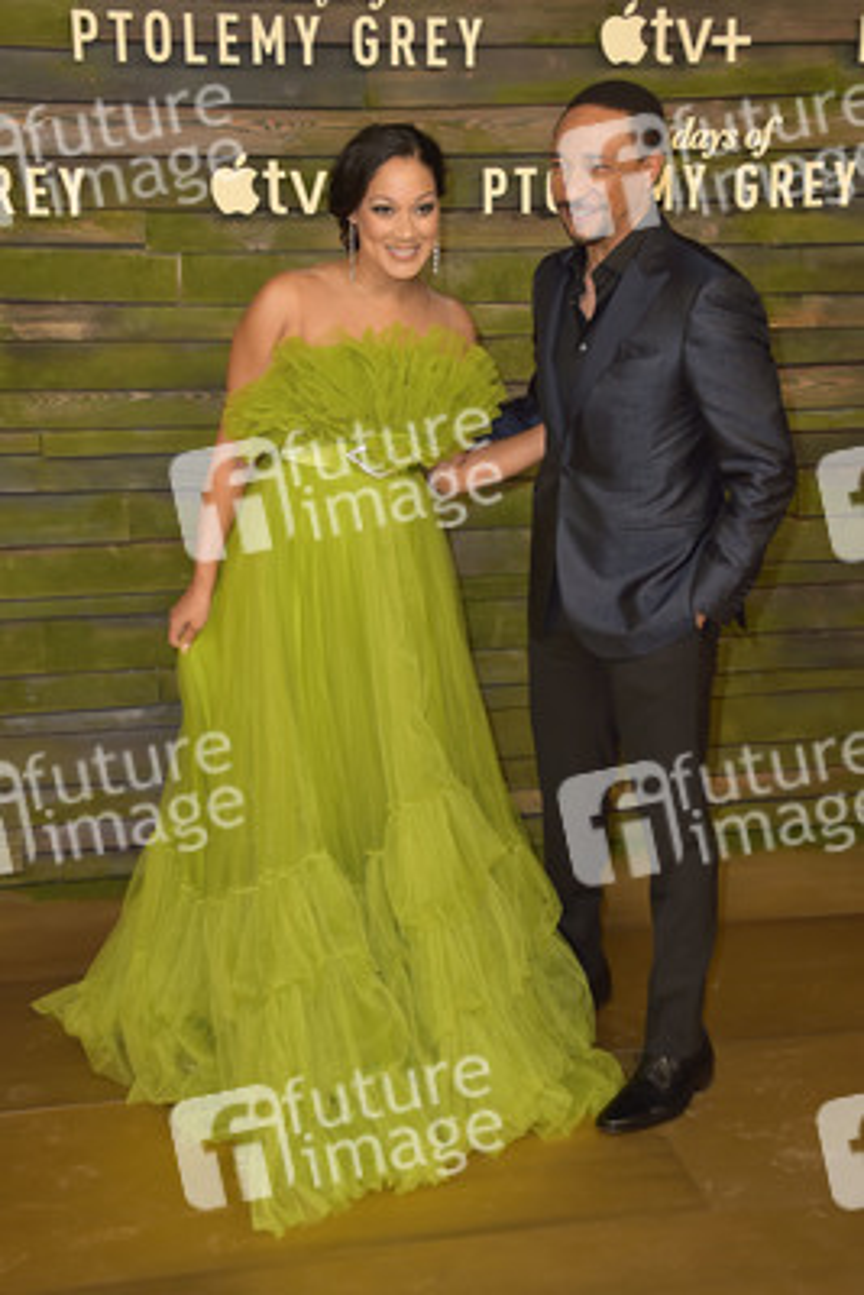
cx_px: 432
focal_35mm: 48
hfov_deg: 28.1
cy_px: 648
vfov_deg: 41.1
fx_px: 1726
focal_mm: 48
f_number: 7.1
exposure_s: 1/250
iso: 320
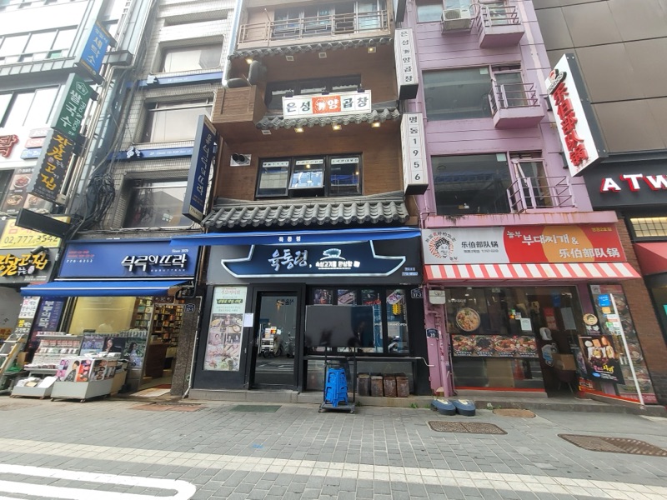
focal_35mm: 13
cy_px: 250
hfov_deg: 106.2
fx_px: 250
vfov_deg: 89.9
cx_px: 334
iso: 64
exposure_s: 1/119
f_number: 2.2
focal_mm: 2.2
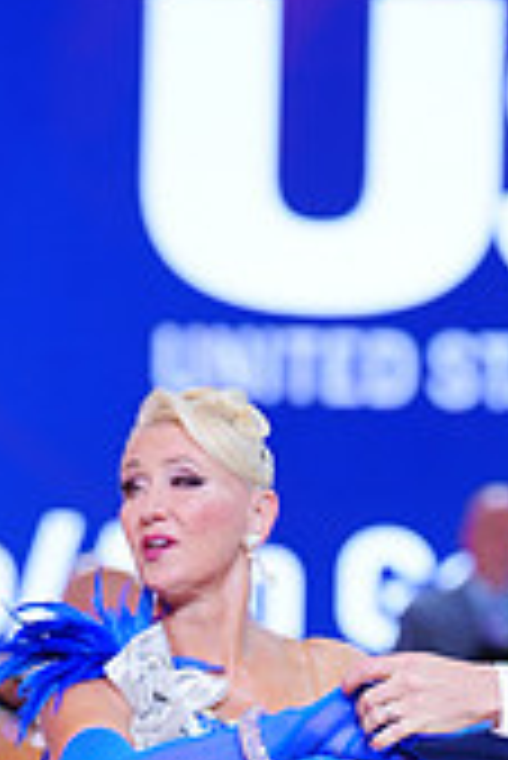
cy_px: 989
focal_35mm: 316
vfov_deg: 6.5
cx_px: 434
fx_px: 6674
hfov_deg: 4.4
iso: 320
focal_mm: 92
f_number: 2
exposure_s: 1/400
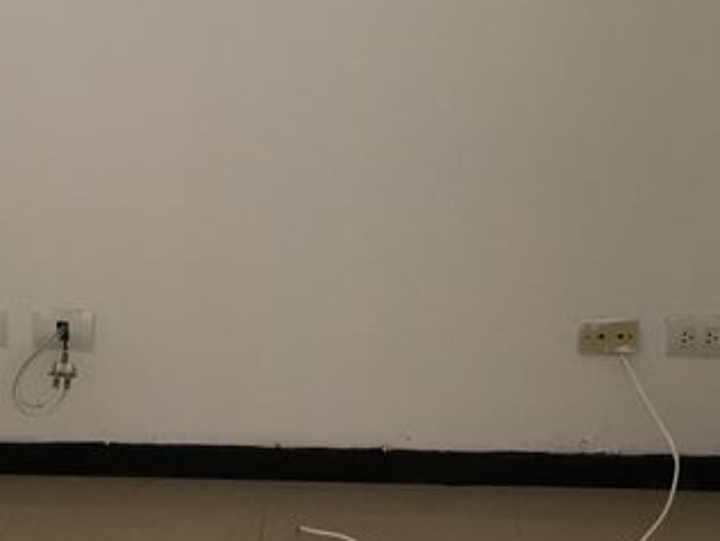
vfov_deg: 24.0
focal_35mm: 61
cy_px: 264
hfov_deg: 31.6
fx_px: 1269
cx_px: 303
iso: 40
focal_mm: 4.15
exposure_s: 1/30
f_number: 2.2
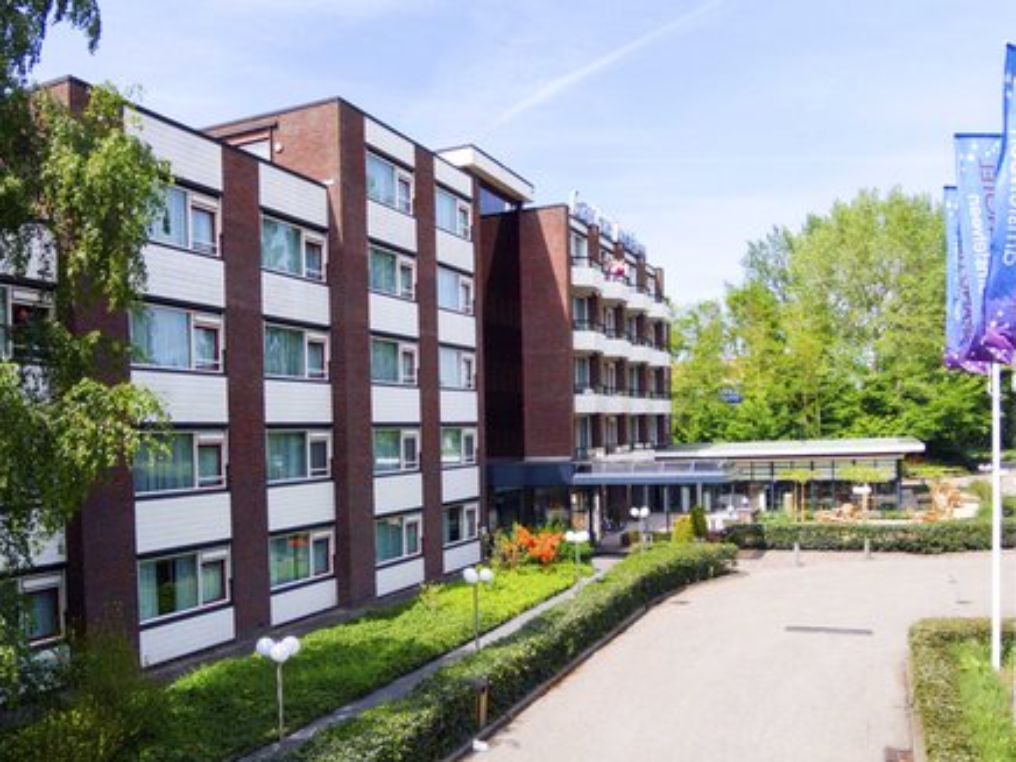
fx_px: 1614
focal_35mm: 55
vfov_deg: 26.5
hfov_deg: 34.8
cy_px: 438
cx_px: 401
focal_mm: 5
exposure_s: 1/1400
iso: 100
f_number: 2.8
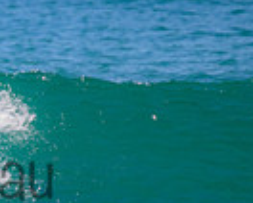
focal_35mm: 3289
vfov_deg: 0.5
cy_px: 154
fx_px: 24664
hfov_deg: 0.6
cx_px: -150
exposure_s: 1/1000
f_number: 11
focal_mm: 800
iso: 800
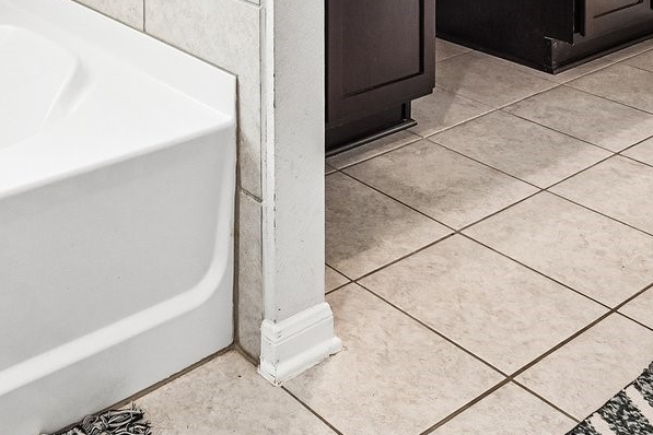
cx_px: 86
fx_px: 871
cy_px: -273
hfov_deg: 38.7
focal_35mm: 48
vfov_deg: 21.7
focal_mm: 14
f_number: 8
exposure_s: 1/50
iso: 500
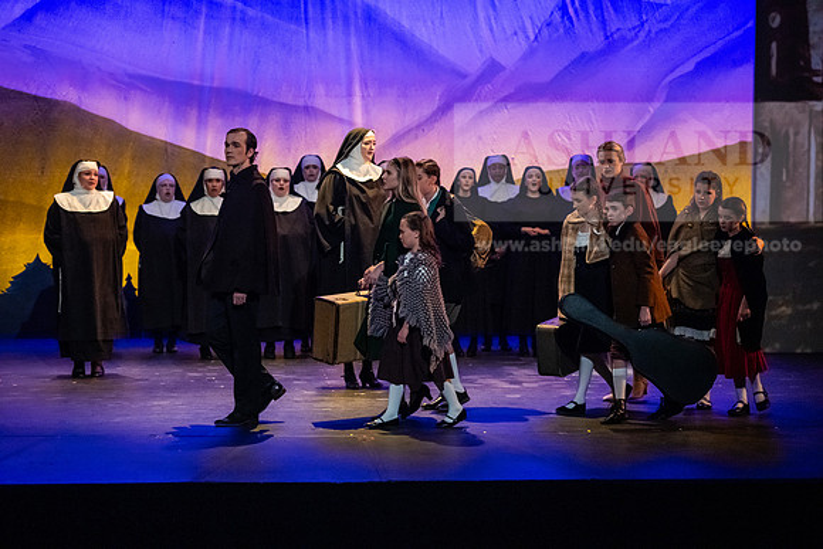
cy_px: 274
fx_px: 2332
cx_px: 412
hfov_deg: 20.0
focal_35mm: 102
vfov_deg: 13.4
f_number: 2.8
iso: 6400
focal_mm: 102
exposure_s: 1/250
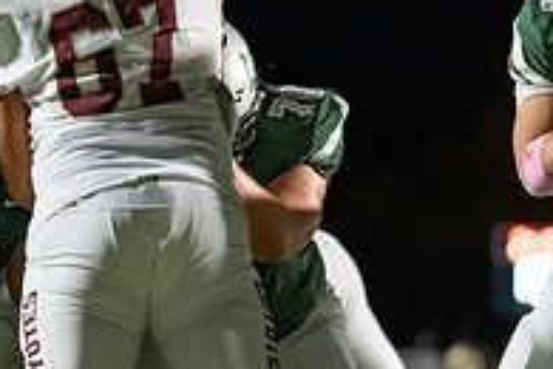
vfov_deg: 3.1
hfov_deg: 4.6
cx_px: -56
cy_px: 248
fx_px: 6820
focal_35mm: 444
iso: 2500
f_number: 2.8
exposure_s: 1/800
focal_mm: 127
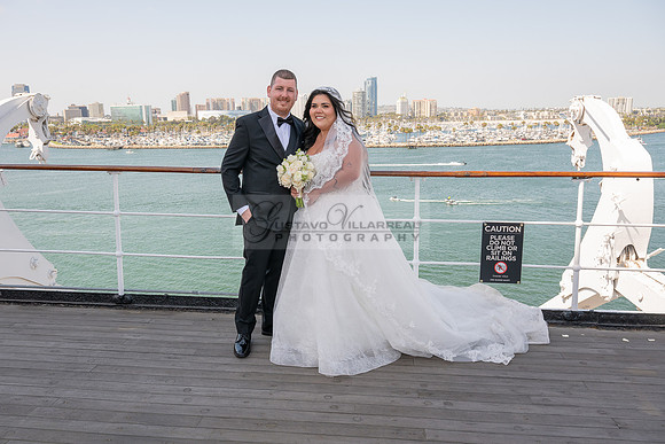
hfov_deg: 61.4
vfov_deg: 43.3
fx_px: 559
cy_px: 222
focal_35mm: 30
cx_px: 324
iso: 200
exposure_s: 1/200
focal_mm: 29
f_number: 9
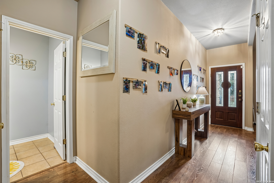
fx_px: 122
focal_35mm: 16
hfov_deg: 96.7
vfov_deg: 73.7
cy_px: 92
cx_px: 137
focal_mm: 16
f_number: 9
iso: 400
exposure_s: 1/4
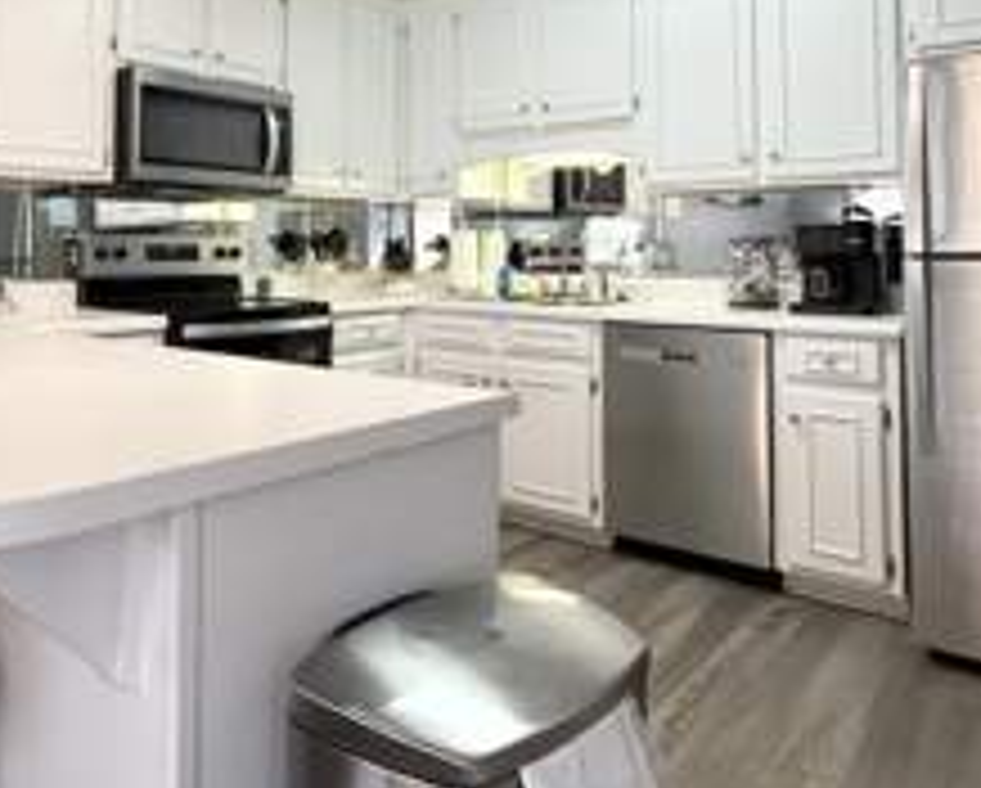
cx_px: 405
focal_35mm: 30
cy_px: 209
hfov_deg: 58.3
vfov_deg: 47.0
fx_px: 872
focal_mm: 2.22
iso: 200
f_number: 2.2
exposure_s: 1/120
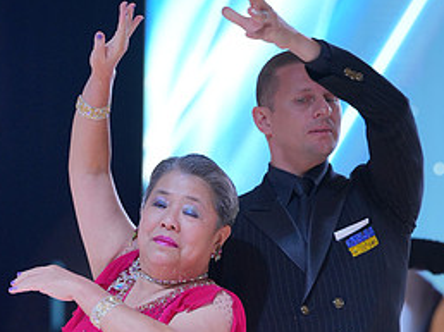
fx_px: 3409
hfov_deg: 7.5
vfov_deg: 5.5
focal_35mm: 266
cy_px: 494
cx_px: 183
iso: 1000
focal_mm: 123
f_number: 4
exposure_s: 1/400
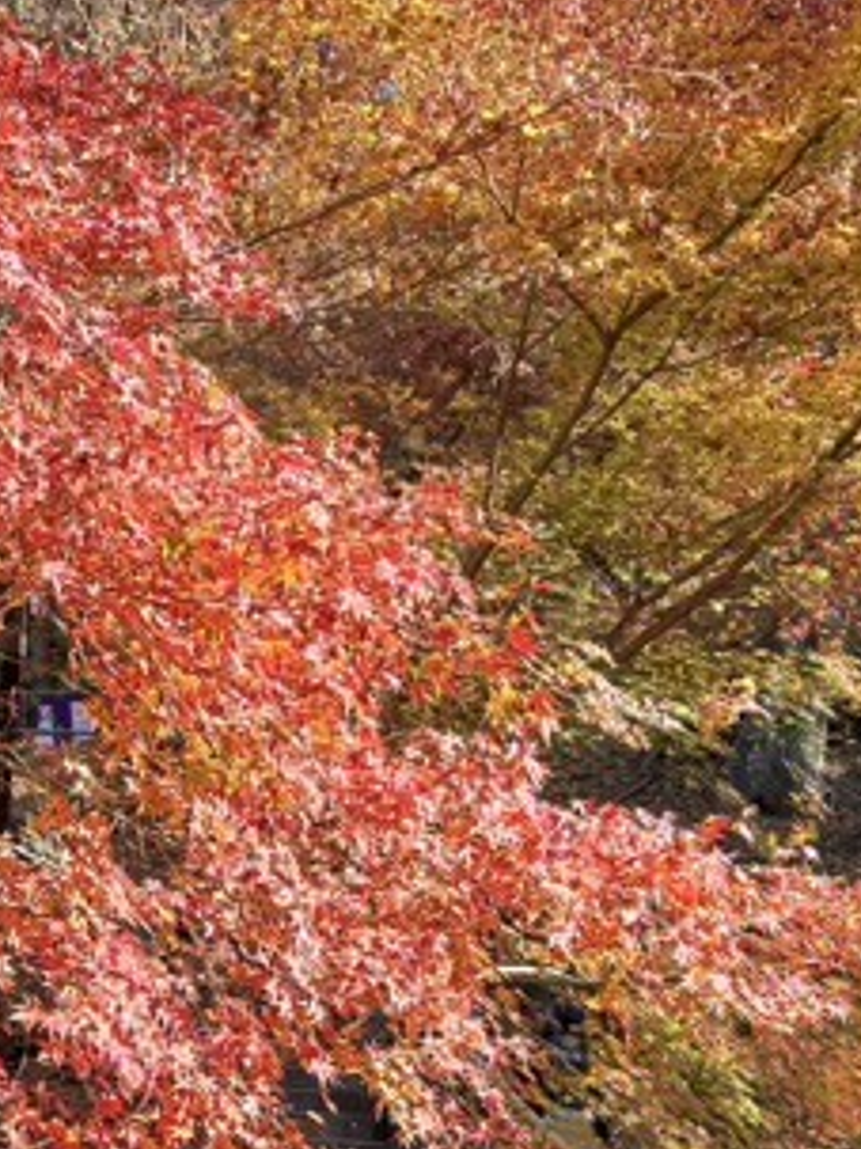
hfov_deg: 21.8
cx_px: 239
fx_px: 2224
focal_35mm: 67
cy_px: 958
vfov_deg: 28.2
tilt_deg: +8.4
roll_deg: -1.2
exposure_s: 1/271
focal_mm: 5.96
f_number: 1.6
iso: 64
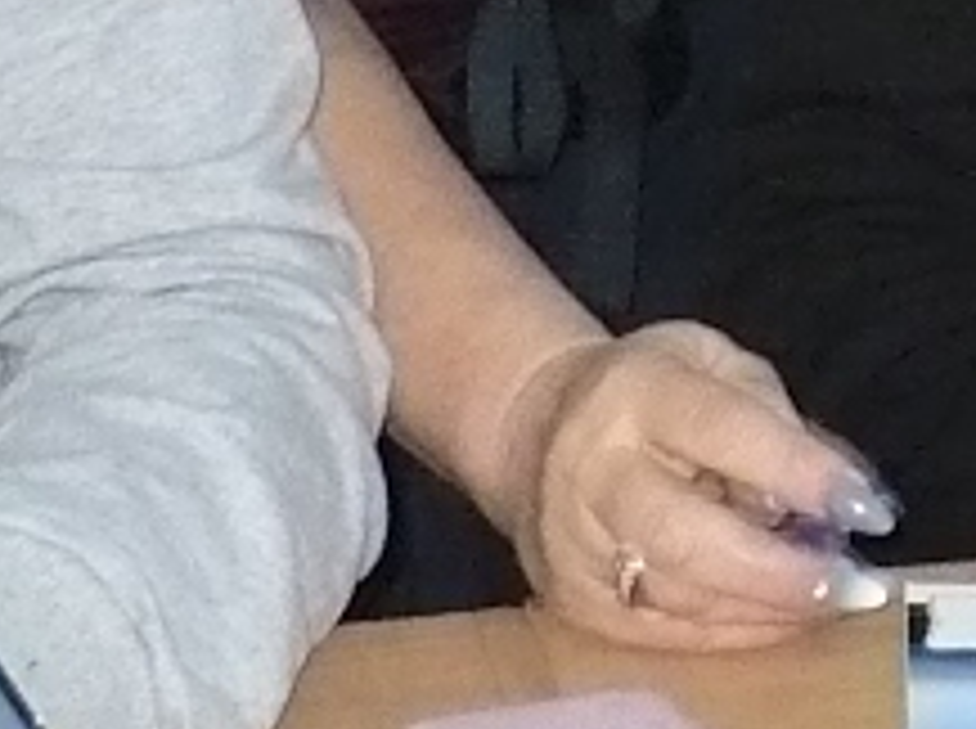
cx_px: 1799
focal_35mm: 260
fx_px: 7319
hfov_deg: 7.4
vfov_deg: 5.6
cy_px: -639
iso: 400
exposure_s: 1/30
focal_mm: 6.1
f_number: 2.8
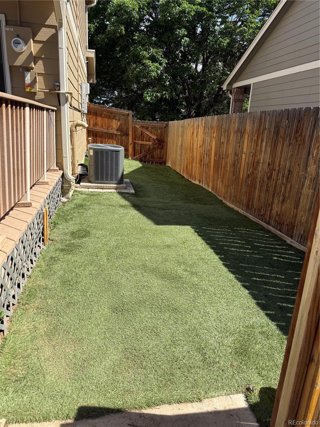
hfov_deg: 56.8
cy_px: 214
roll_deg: -2.8
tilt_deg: -18.0
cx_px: 160
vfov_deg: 71.6
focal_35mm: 24
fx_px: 296
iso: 80
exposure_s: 1/2525
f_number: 1.78
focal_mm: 6.76
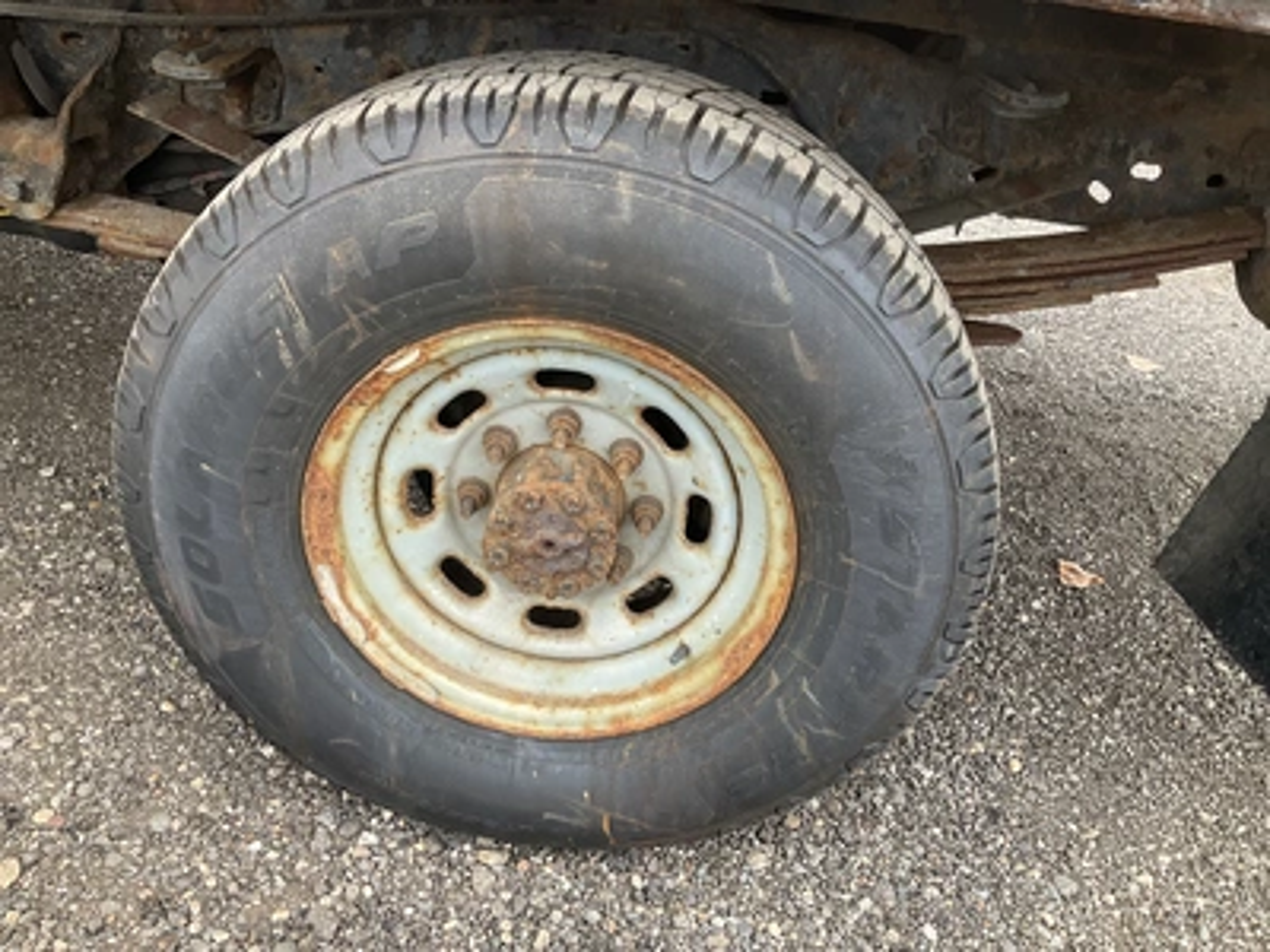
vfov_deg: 48.2
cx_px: 635
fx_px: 1064
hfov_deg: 61.7
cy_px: 476
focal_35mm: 29
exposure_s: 1/122
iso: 40
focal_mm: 3
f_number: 1.8
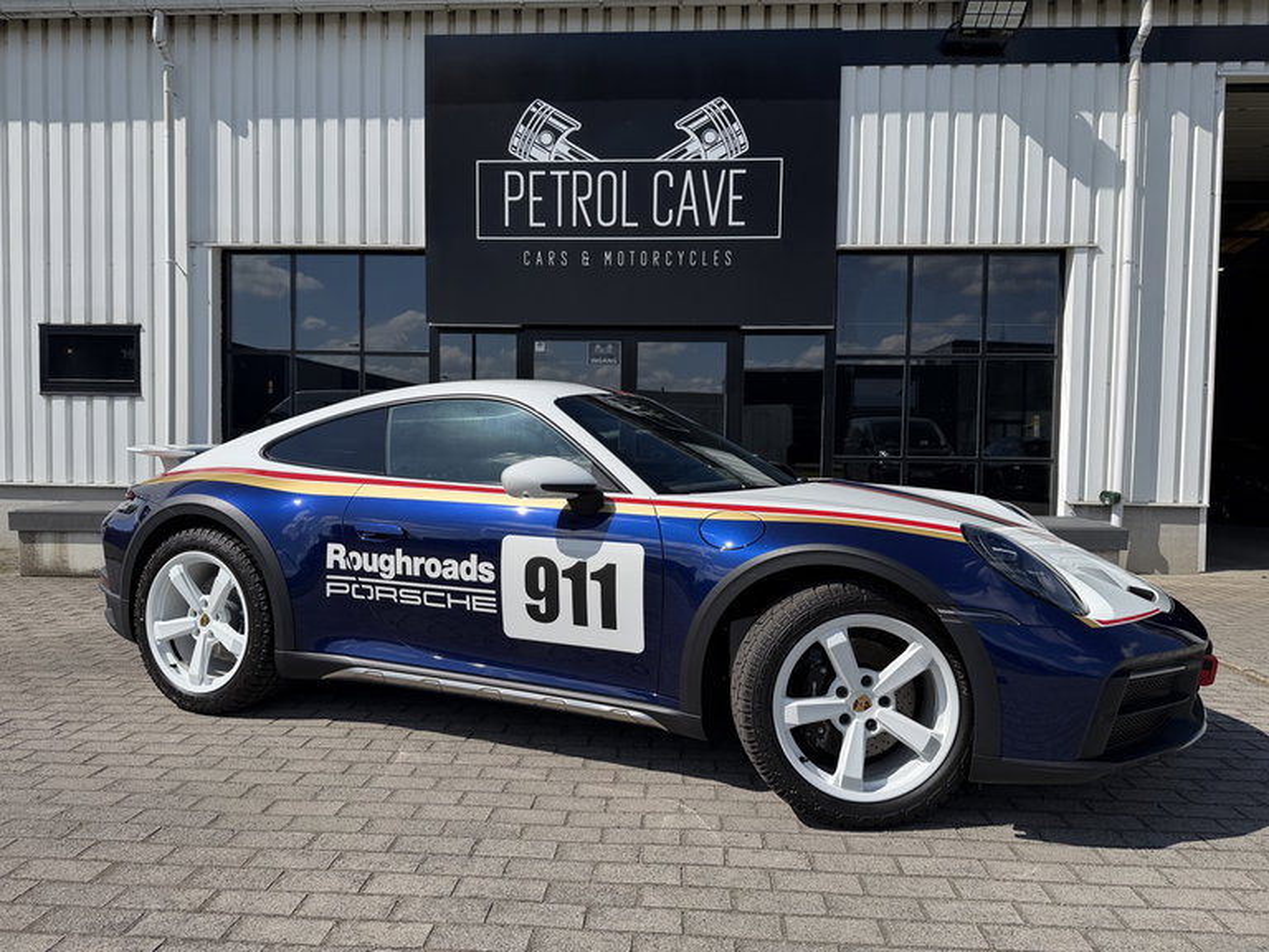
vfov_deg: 56.8
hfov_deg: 71.6
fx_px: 880
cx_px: 634
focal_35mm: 24
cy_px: 476
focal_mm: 6.76
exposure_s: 1/6711
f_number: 1.78
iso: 80
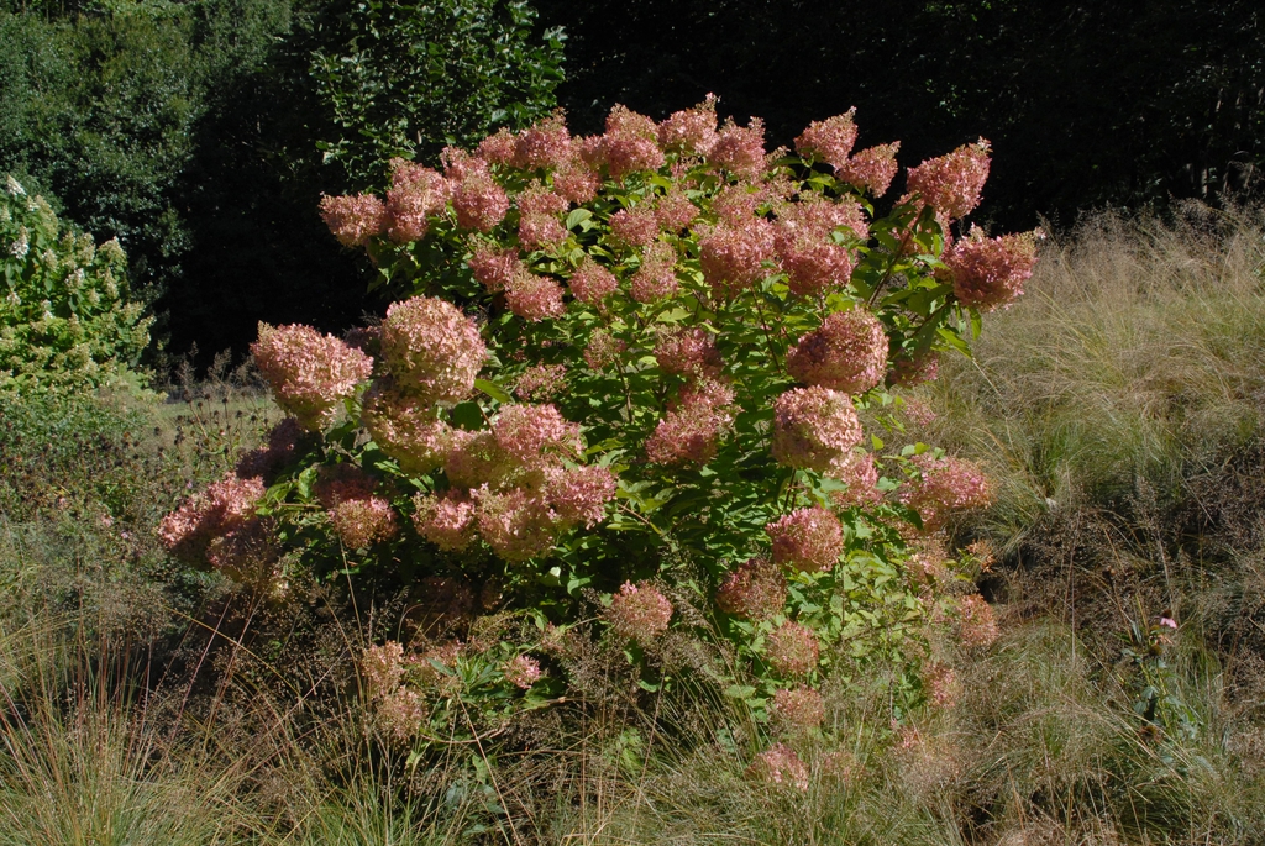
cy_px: 423
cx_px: 632
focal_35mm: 42
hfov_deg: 46.4
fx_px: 1477
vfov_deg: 32.0
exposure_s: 1/320
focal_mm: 28
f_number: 9
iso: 400
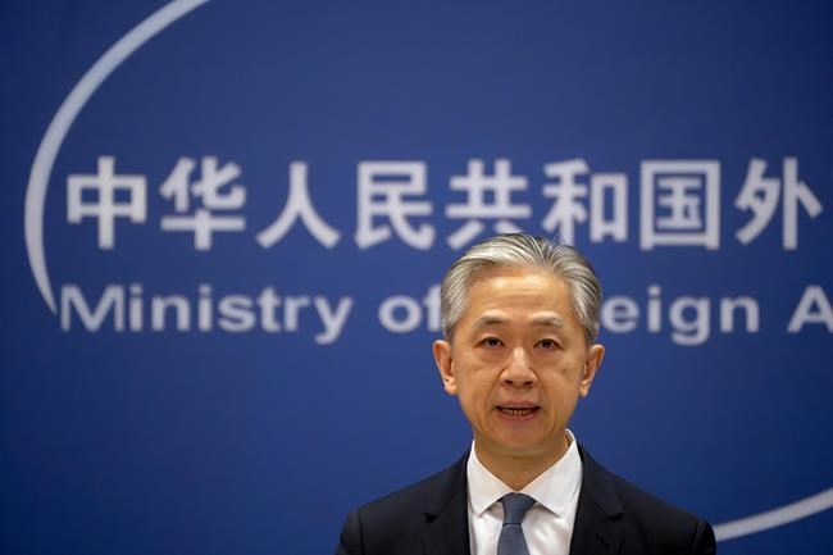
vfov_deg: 3.4
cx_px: 416
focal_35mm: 400
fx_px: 9253
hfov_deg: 5.2
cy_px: 278
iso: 6400
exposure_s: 1/250
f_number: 5.6
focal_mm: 400
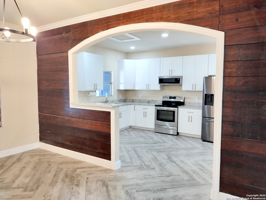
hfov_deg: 65.3
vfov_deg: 51.4
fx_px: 207
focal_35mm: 27
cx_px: 133
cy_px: 100
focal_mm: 4.71
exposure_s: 1/40
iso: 175
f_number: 1.7
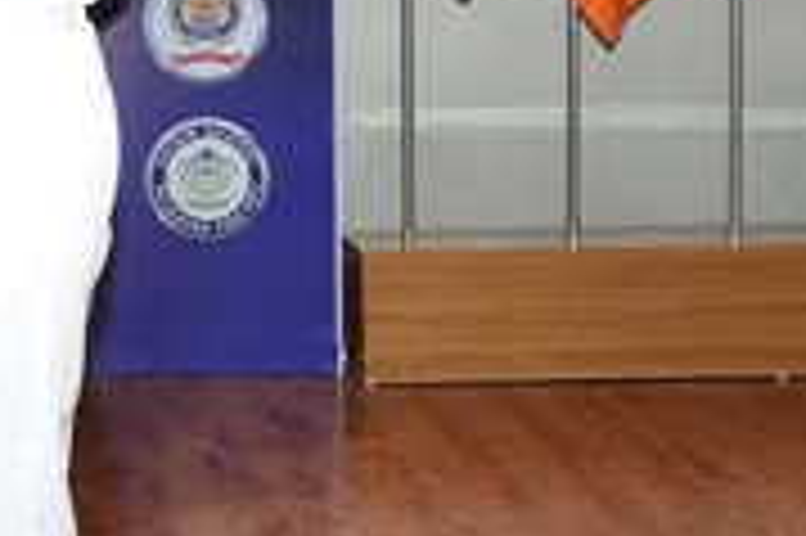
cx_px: -243
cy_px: -90
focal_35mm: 118
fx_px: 2639
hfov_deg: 16.4
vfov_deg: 11.4
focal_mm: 22
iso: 1000
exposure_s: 1/100
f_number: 5.6
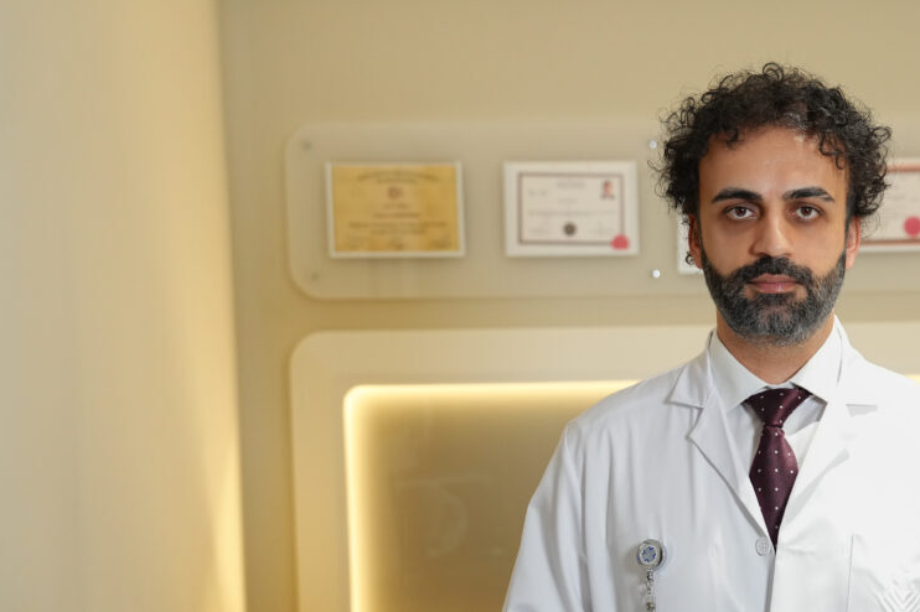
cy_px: 490
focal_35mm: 69
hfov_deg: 28.5
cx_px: 756
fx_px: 1762
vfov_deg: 19.5
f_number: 2.8
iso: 1000
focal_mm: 40
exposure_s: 1/100
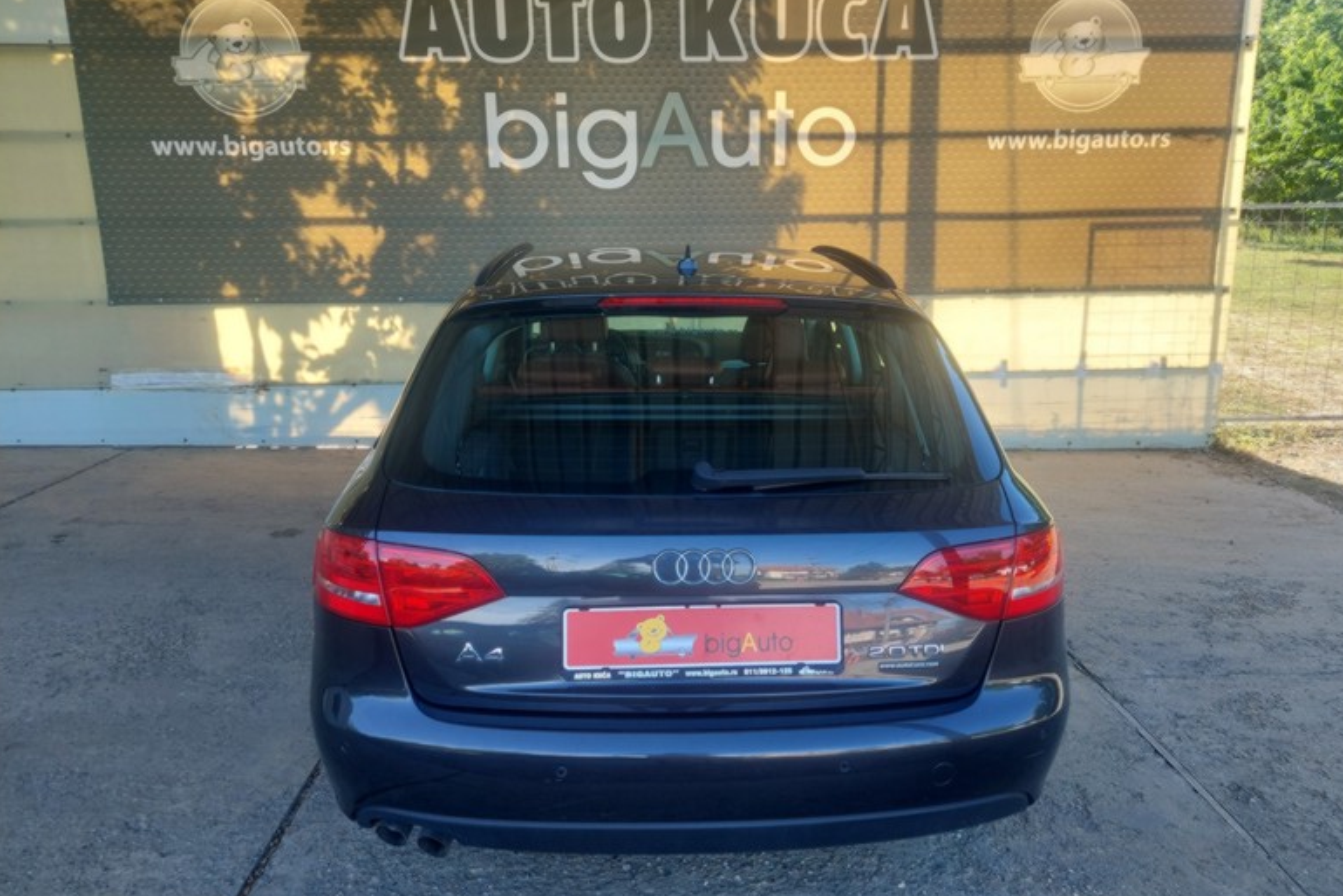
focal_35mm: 27
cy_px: 458
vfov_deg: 48.0
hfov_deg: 67.3
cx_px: 692
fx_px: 1008
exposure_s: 1/156
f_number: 1.8
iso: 40
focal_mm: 5.23
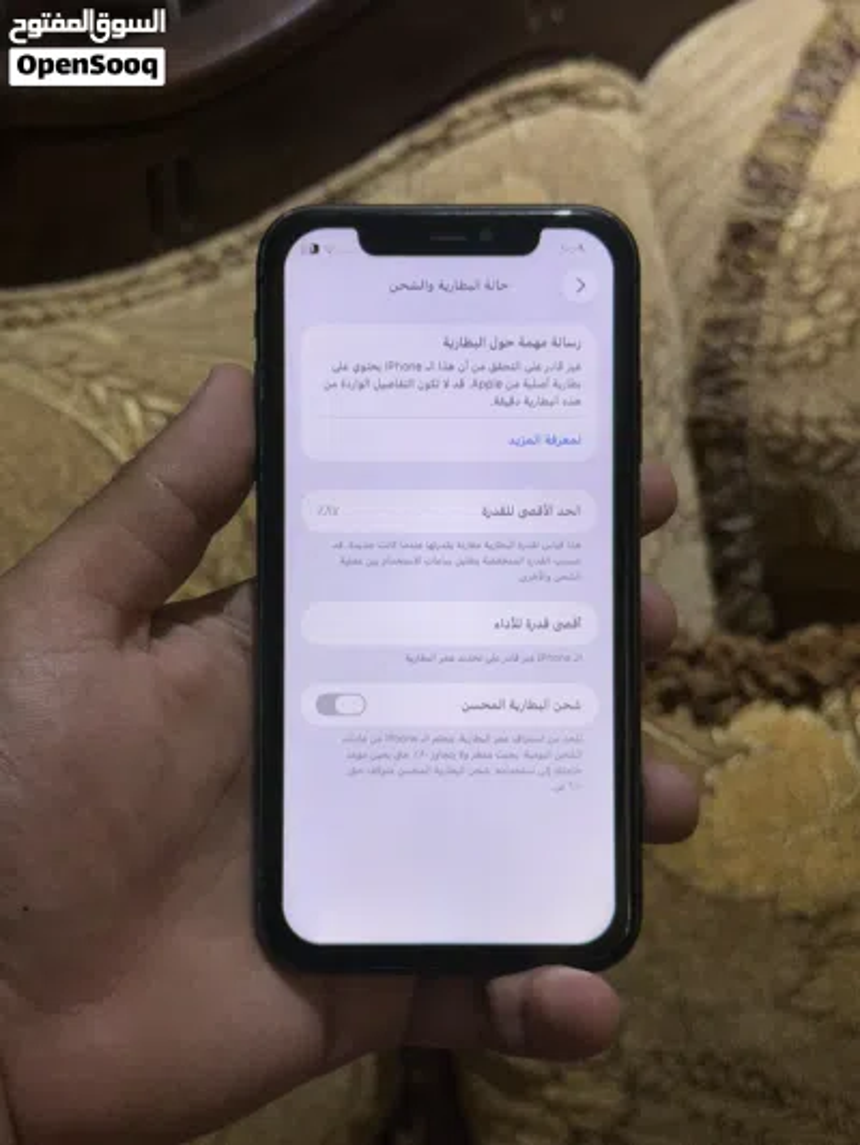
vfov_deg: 39.6
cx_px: 430
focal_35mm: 48
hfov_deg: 30.3
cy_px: 572
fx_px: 1589
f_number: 1.78
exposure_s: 1/50
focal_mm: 6.86
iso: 64
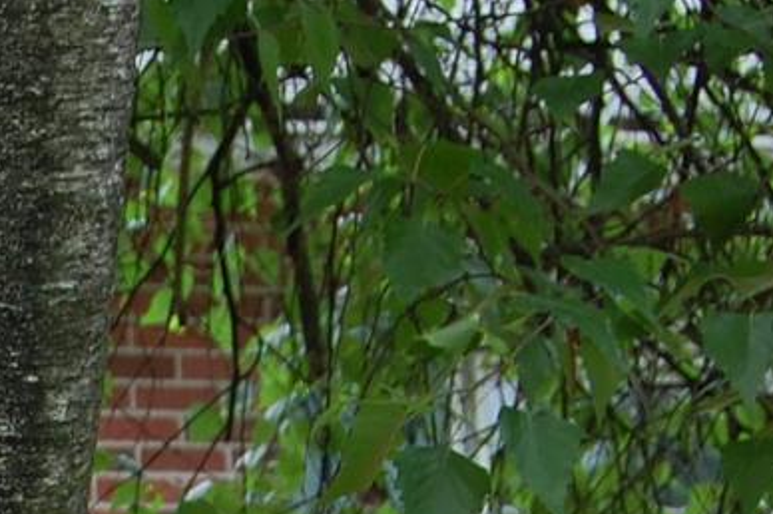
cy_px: 1067
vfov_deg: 6.4
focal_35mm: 206
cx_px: -424
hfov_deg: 9.7
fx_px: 4419
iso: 220
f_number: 5.6
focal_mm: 26
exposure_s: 1/125
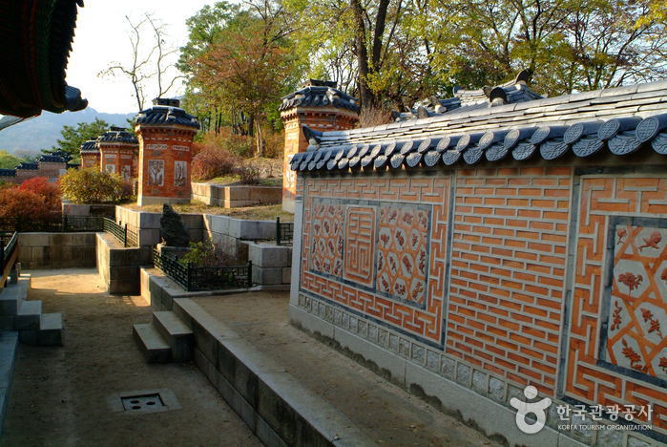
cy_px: 224
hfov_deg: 61.9
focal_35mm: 30
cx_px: 334
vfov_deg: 43.7
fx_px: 557
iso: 800
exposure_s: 1/350
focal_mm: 20
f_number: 9.5
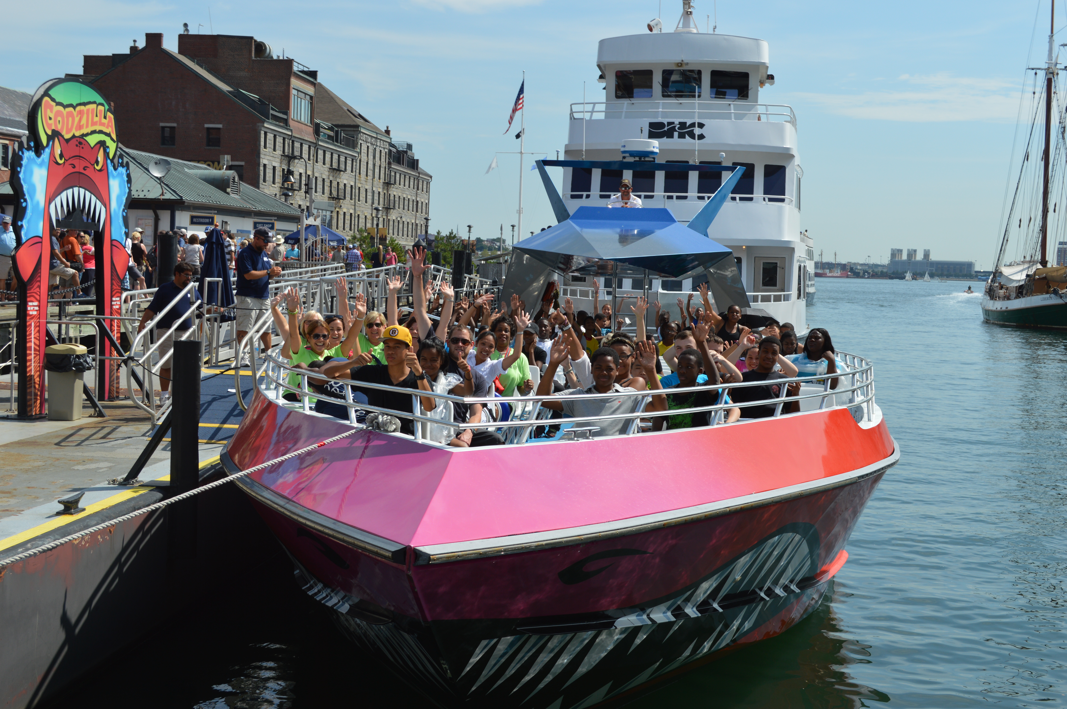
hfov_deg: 38.9
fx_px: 1510
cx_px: 534
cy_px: 354
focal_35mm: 51
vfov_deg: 26.4
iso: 100
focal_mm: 34
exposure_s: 1/320
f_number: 9
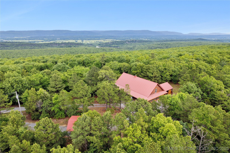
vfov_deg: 57.2
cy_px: 76
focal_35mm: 22
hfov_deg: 78.6
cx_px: 115
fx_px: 141
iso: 100
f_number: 2.8
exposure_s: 1/80
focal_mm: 8.4
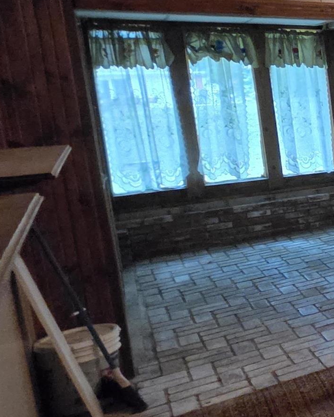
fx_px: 544
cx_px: 720
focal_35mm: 44
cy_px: 151
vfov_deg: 41.6
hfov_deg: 17.6
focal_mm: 2.2
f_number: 2.2
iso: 1600
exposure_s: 1/40
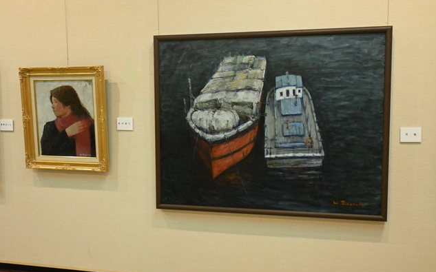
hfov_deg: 57.8
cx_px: 220
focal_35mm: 33
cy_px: 130
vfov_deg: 38.0
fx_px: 395
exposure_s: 1/200
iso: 2800
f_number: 4
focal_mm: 21.5
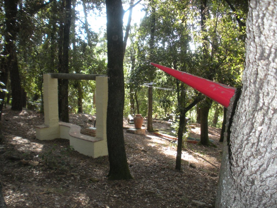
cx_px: 138
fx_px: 280
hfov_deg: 52.6
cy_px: 104
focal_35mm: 35
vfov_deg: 40.7
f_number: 3.5
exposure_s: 1/58.4
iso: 200
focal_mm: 6.3
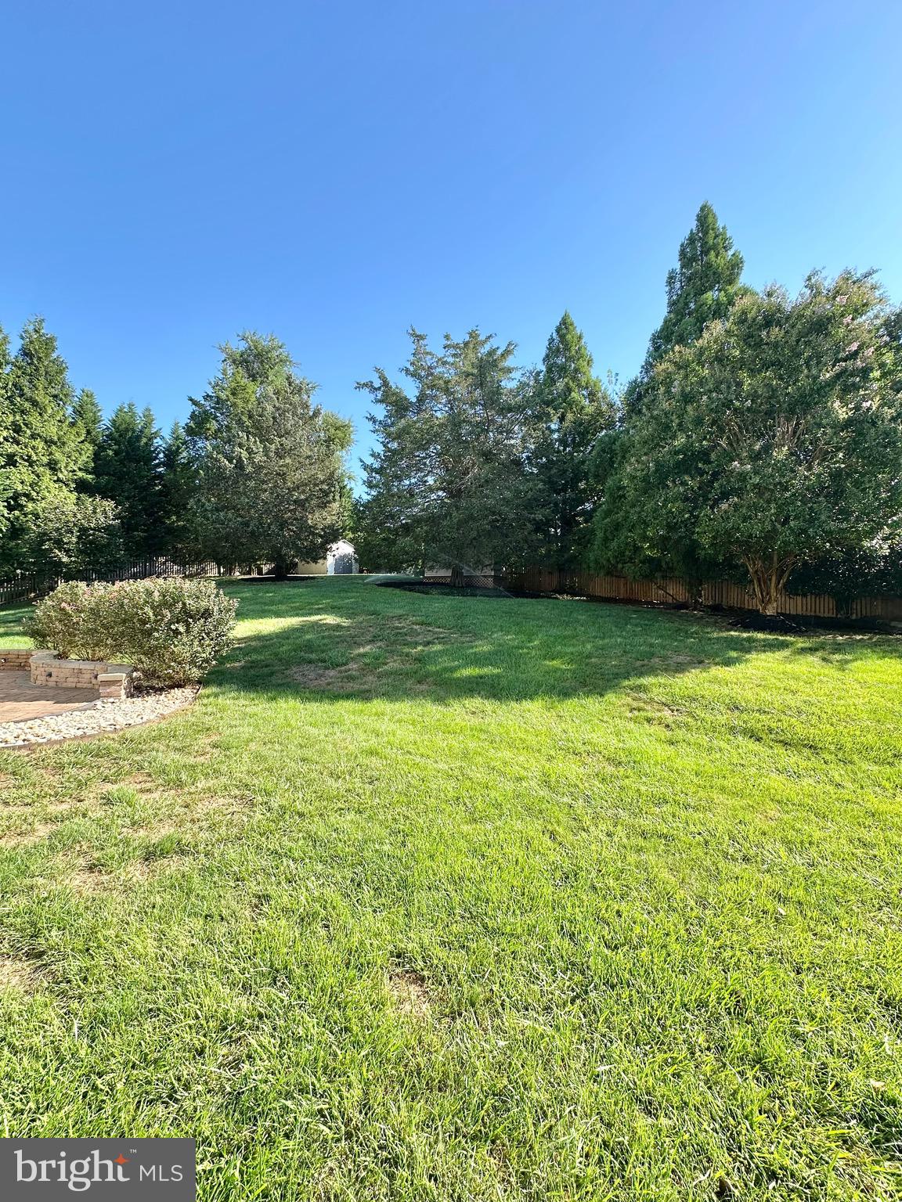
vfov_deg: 102.1
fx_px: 486
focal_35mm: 14
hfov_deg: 85.7
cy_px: 601
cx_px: 451
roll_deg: -0.9
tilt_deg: +1.3
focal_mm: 2.22
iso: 40
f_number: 2.2
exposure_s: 1/491
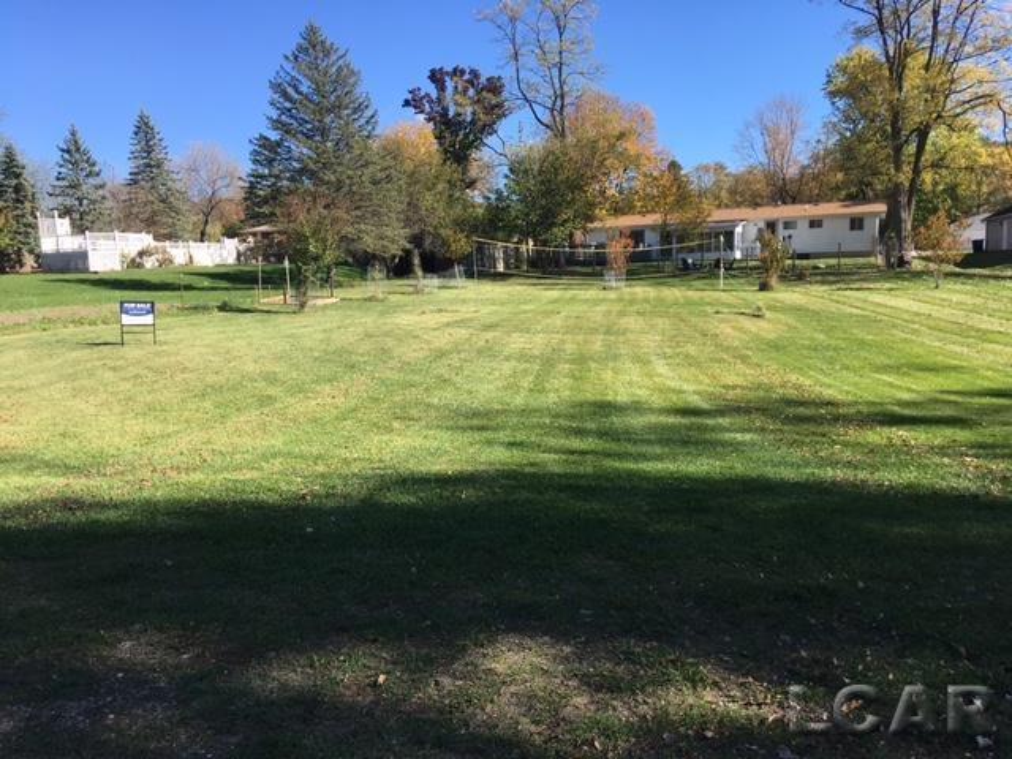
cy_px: 380
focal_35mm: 29
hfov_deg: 61.7
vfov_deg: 48.2
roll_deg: +0.6
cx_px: 506
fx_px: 848
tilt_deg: -6.1
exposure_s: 1/836
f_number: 2.2
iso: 25
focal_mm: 4.15
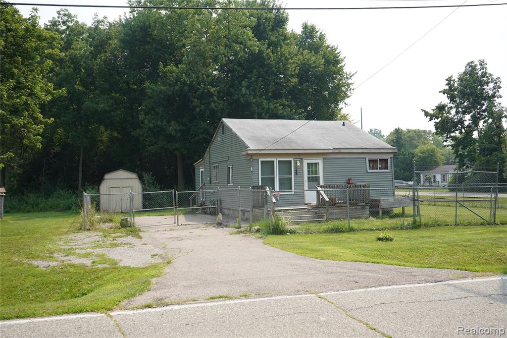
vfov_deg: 37.8
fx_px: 493
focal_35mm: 35
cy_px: 169
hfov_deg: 54.4
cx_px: 254
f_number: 6.3
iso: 1000
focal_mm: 35
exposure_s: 1/2000
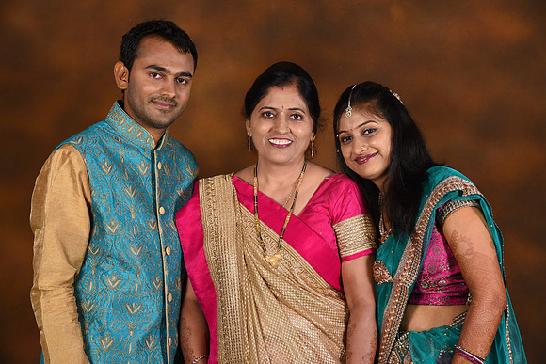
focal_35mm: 78
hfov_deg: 26.0
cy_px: 182
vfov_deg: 17.5
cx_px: 273
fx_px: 1183
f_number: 10
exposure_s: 1/125
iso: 200
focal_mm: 78
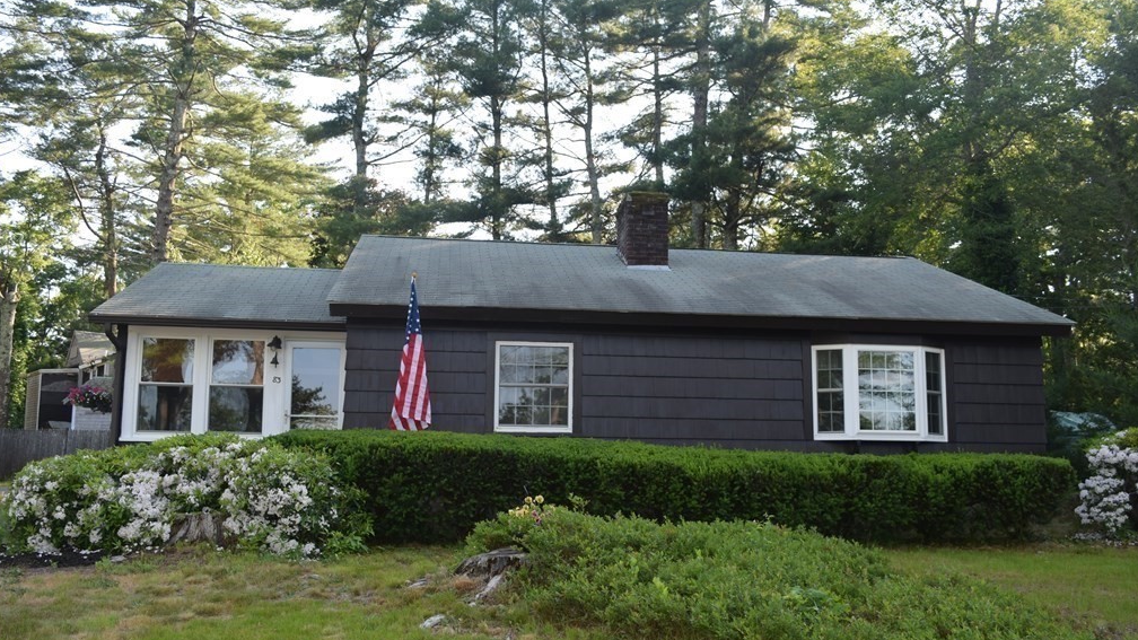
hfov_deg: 58.7
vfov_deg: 35.0
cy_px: 373
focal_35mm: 34
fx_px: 1012
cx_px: 566
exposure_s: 1/125
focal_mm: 21
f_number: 5.6
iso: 110
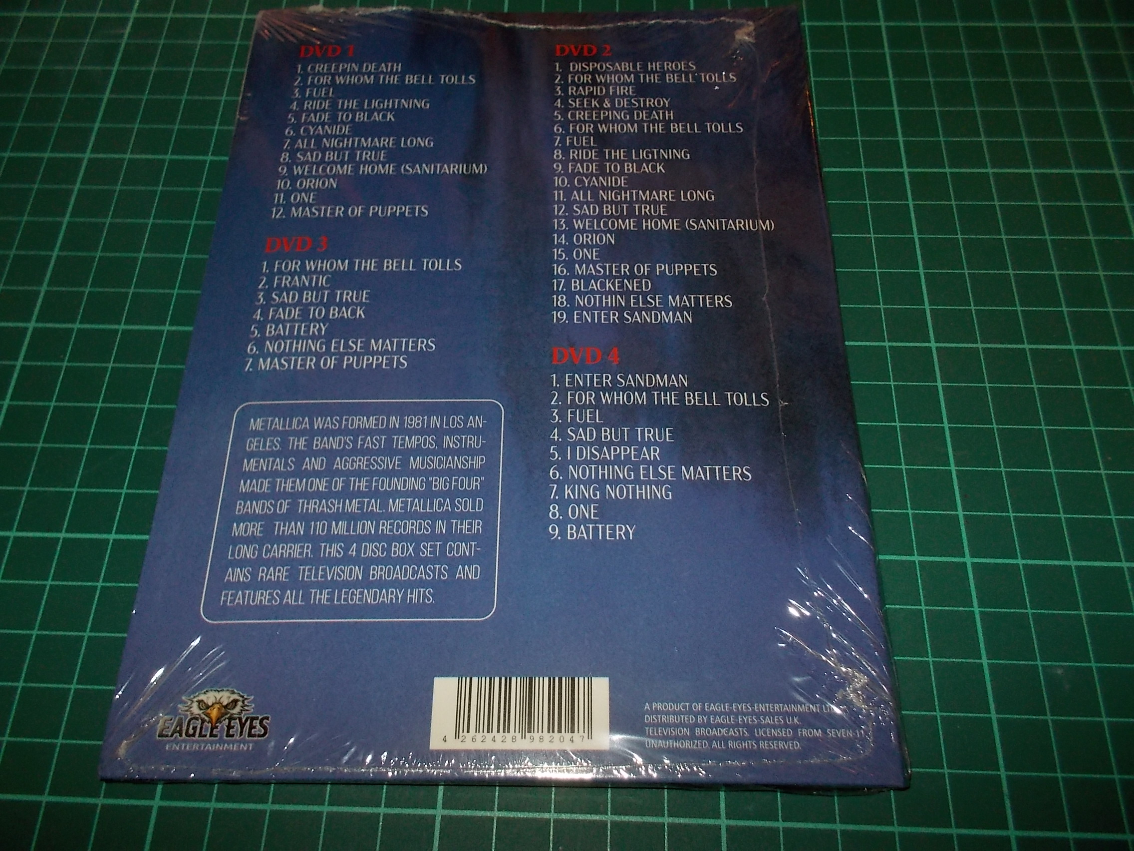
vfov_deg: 48.2
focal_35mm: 29
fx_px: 950
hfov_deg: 61.7
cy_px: 426
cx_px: 567
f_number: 3.3
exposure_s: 1/30
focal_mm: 4.1
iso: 200
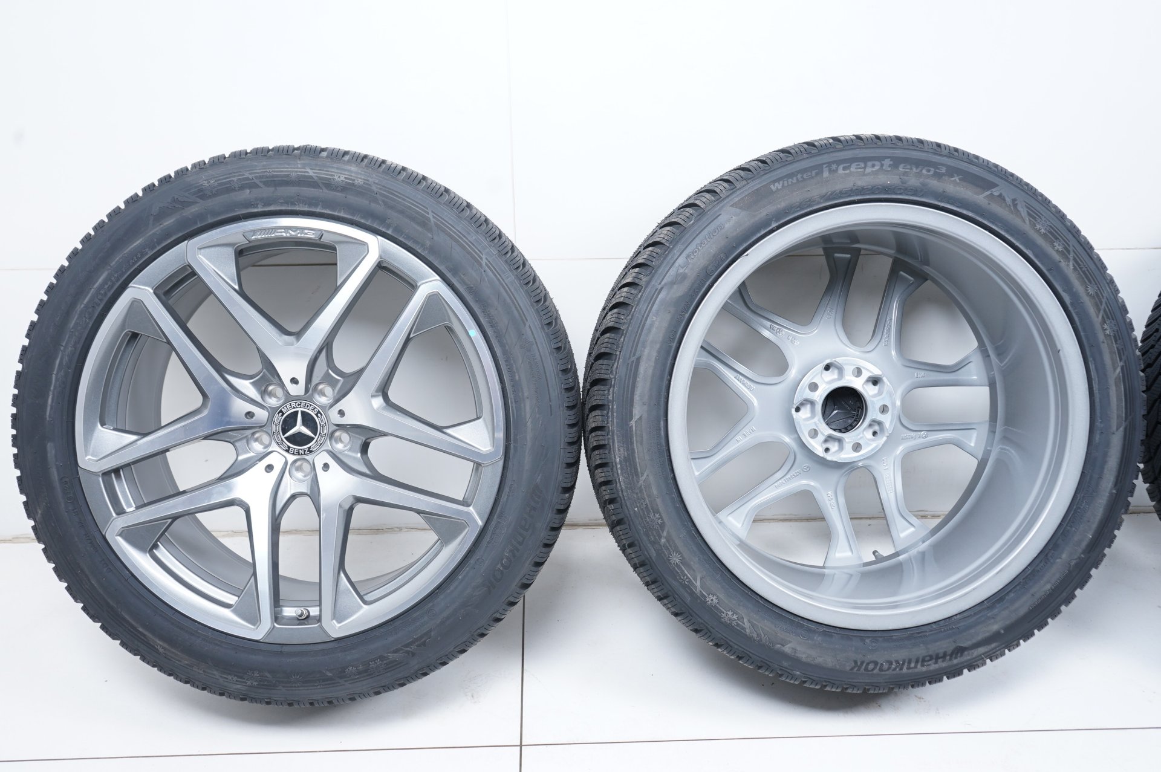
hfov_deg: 53.2
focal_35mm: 36
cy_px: 386
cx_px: 580
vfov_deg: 36.8
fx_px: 1160
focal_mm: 36
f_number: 5.6
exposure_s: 1/125
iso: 250
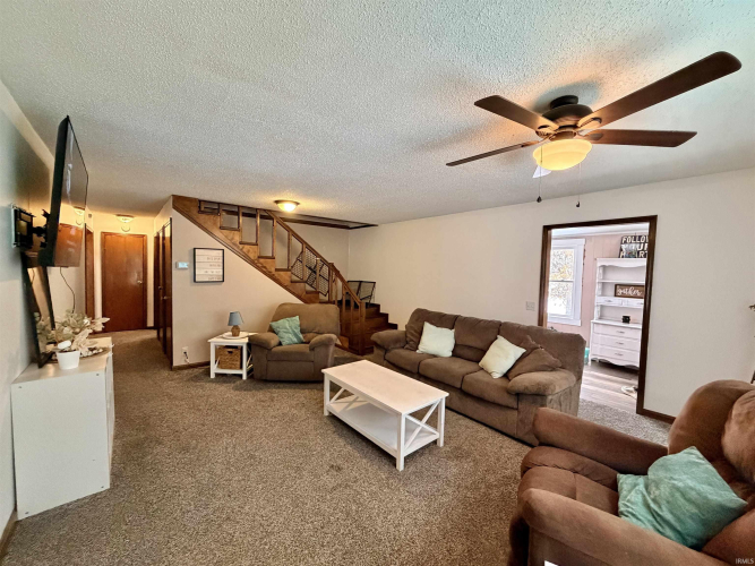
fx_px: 305
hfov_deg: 102.1
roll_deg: -1.1
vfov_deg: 85.7
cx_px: 378
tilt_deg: -2.4
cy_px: 283
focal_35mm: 14
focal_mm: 2.22
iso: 640
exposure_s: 1/60
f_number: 2.2
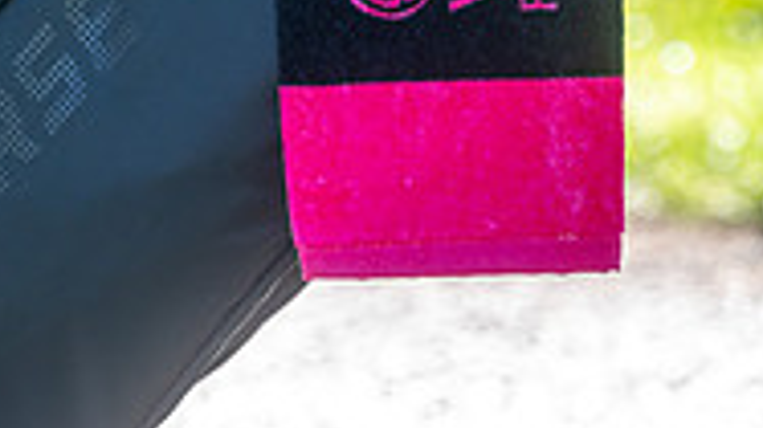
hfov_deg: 2.9
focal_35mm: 757
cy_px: -285
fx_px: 15309
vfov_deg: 1.6
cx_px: 351
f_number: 7.1
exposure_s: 1/160
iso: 250
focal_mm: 300
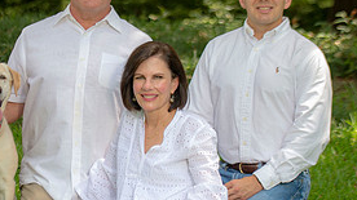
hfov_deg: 12.2
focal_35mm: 176
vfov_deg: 6.9
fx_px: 1665
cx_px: 88
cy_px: 77
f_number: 3.2
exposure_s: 1/200
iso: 100
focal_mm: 80
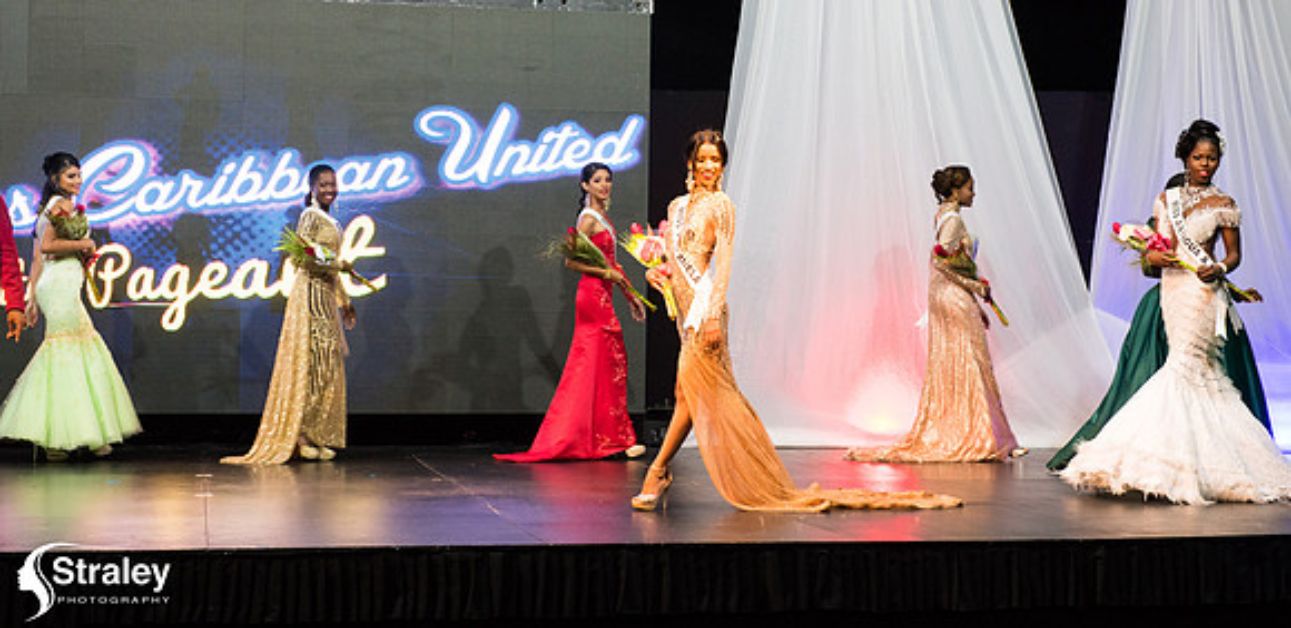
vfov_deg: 14.5
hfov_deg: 29.4
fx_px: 2457
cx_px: 659
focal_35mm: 74
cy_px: 217
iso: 4000
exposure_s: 1/160
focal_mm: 66
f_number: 5
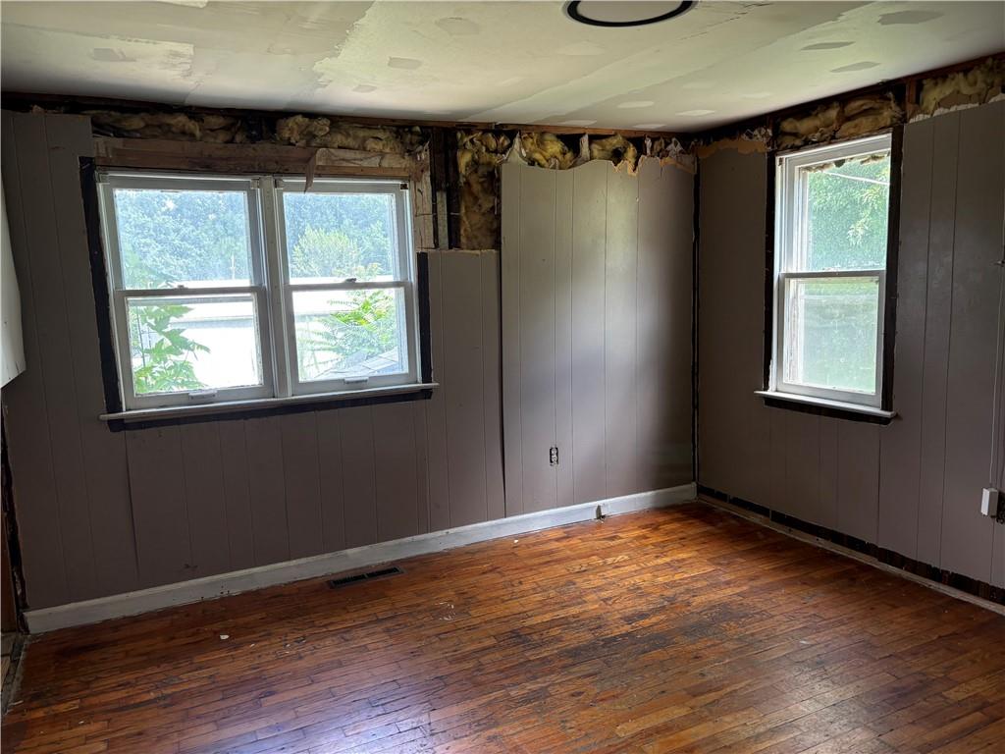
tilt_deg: -10.3
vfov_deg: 53.1
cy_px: 377
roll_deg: +2.4
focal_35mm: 26
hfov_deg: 67.3
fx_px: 755
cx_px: 502
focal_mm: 5.96
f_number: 1.6
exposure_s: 1/121
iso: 100
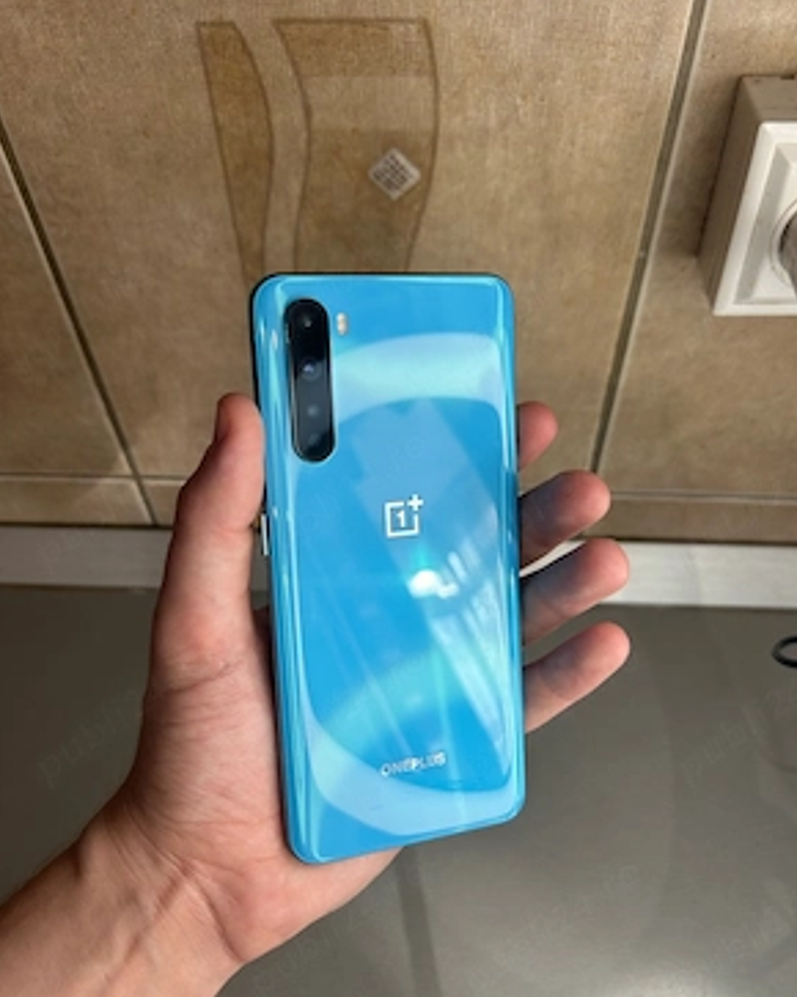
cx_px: 393
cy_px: 533
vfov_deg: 62.2
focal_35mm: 28
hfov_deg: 51.5
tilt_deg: -51.5
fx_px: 826
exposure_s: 1/100
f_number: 1.5
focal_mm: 5.7
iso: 32
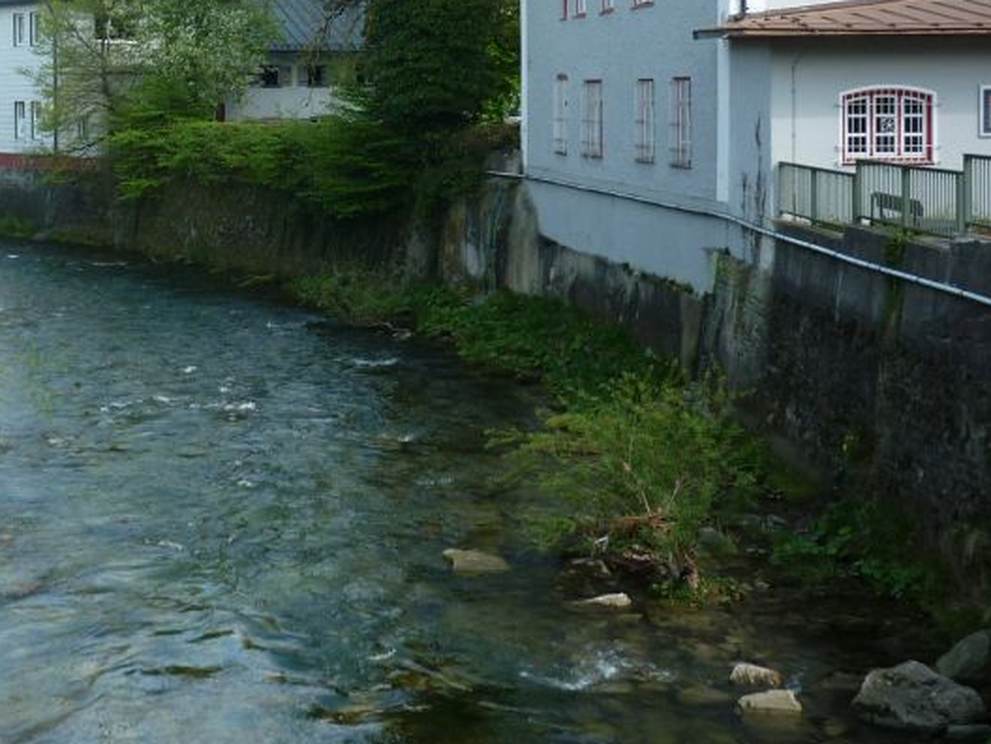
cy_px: 126
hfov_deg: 29.8
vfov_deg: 22.6
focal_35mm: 64
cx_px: 263
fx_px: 1832
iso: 80
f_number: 2.8
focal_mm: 5.5
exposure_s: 1/400
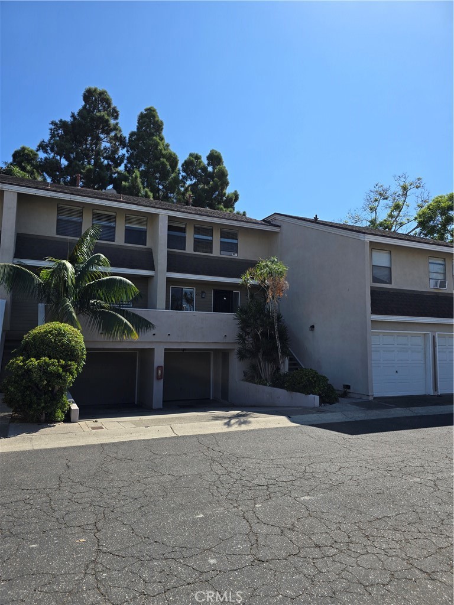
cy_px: 302
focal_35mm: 23
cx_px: 227
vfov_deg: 73.9
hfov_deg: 58.9
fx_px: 402
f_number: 1.7
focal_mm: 6.3
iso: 12
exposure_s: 1/719
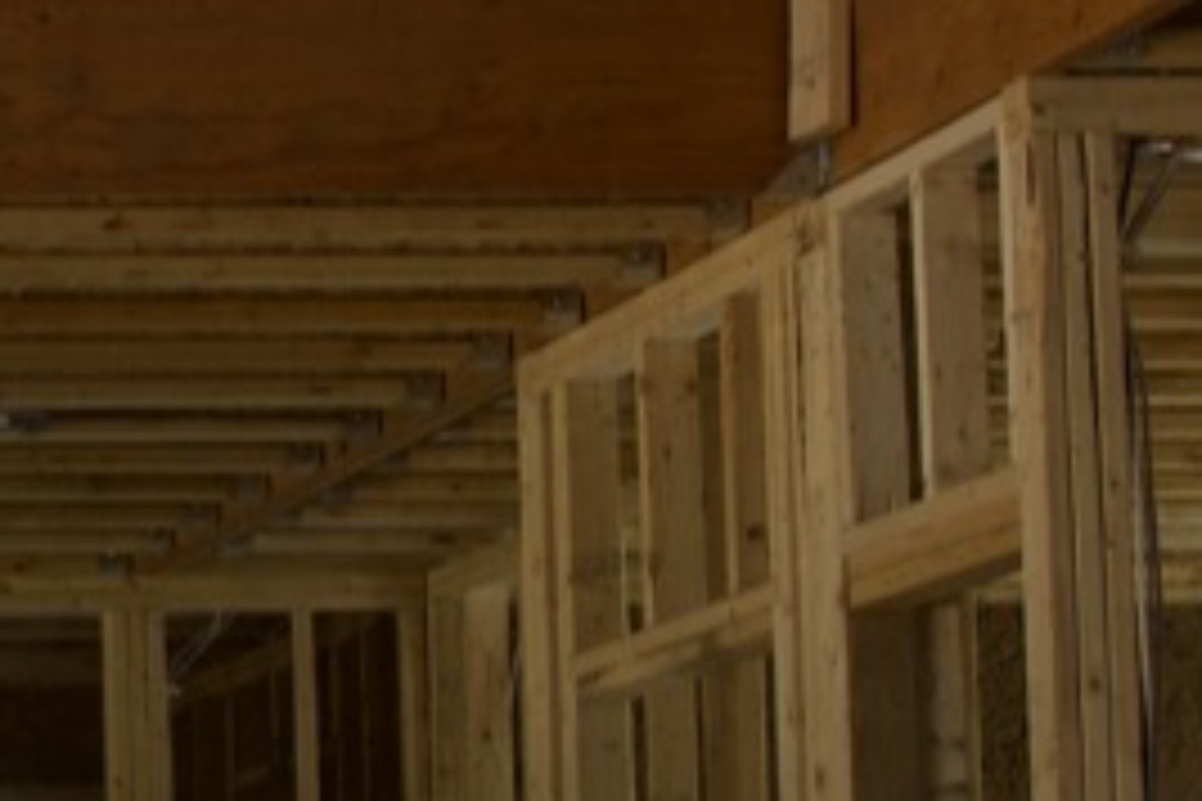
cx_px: -1125
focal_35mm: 168
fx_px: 5609
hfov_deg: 11.2
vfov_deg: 8.1
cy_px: 832
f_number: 2.8
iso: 800
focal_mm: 28
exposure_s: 1/200
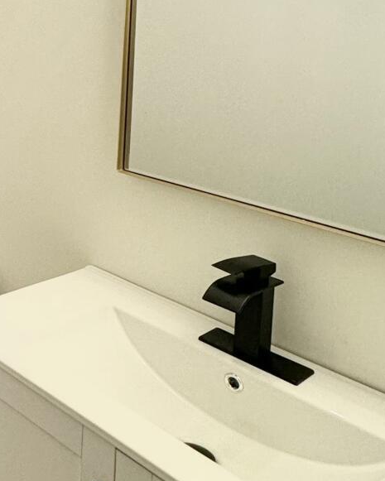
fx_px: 669
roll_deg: -1.8
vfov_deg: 36.2
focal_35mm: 47
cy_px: 18
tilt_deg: -3.1
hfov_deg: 25.5
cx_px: -168
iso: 160
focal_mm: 2.22
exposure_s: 1/120
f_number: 2.2
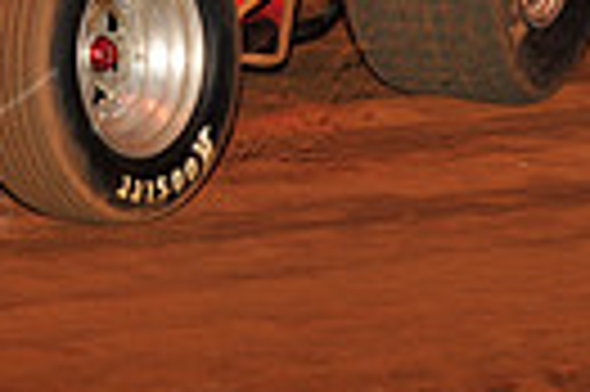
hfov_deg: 4.1
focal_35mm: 497
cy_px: -437
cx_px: -113
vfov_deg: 2.7
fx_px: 8135
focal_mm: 112
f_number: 6.3
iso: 800
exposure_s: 1/320
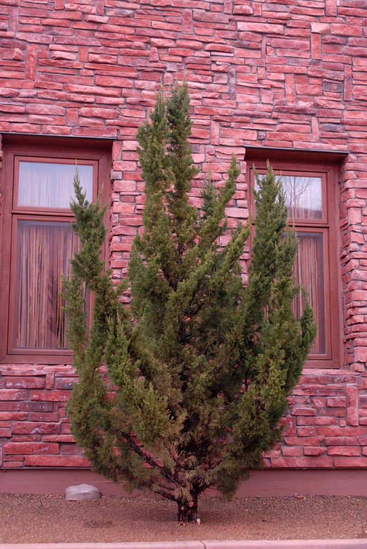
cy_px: 274
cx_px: 184
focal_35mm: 57
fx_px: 870
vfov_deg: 35.0
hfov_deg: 23.8
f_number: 4.5
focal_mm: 38
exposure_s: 1/80
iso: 400
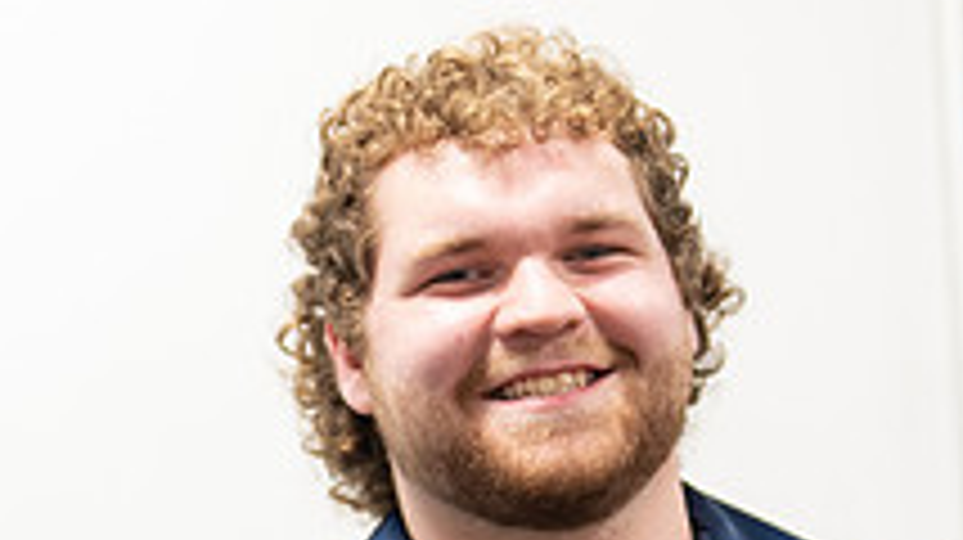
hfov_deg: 12.2
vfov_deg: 6.7
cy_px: 898
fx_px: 4491
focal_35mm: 176
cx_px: 379
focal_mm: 50
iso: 500
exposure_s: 1/320
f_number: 1.2
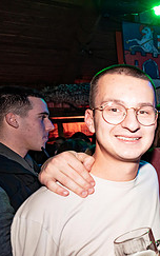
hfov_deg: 24.7
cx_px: 244
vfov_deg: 50.1
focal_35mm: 39
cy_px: 153
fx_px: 272
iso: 1600
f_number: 4
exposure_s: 1/60
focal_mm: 16
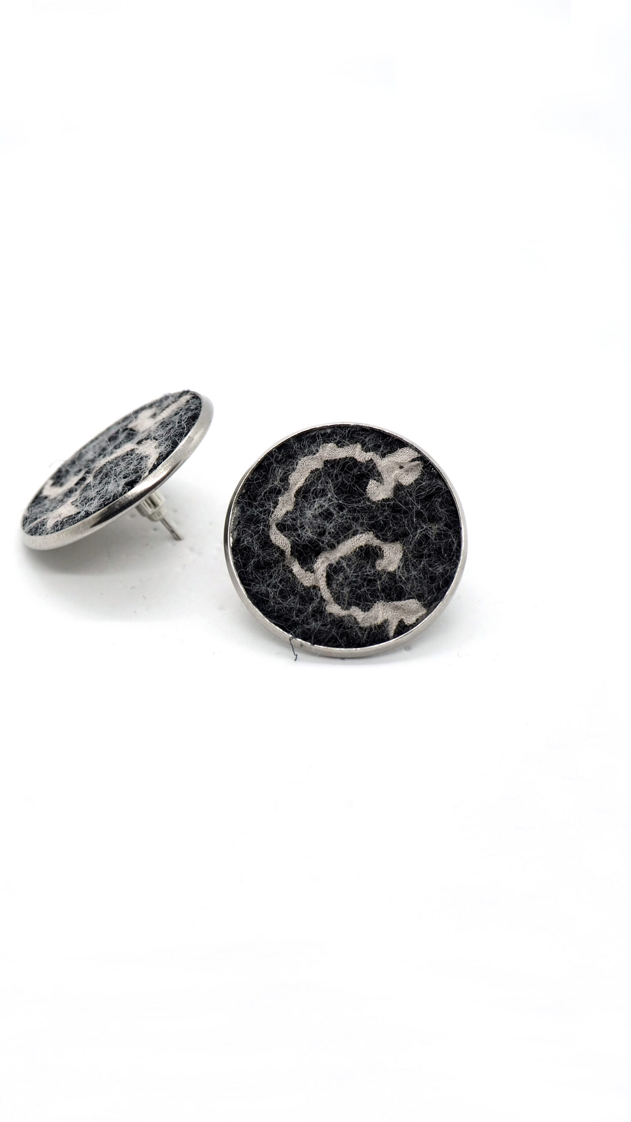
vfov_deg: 29.4
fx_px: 2142
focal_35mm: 72
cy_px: 561
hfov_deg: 16.7
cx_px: 239
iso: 200
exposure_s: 1/125
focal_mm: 33
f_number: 5.4
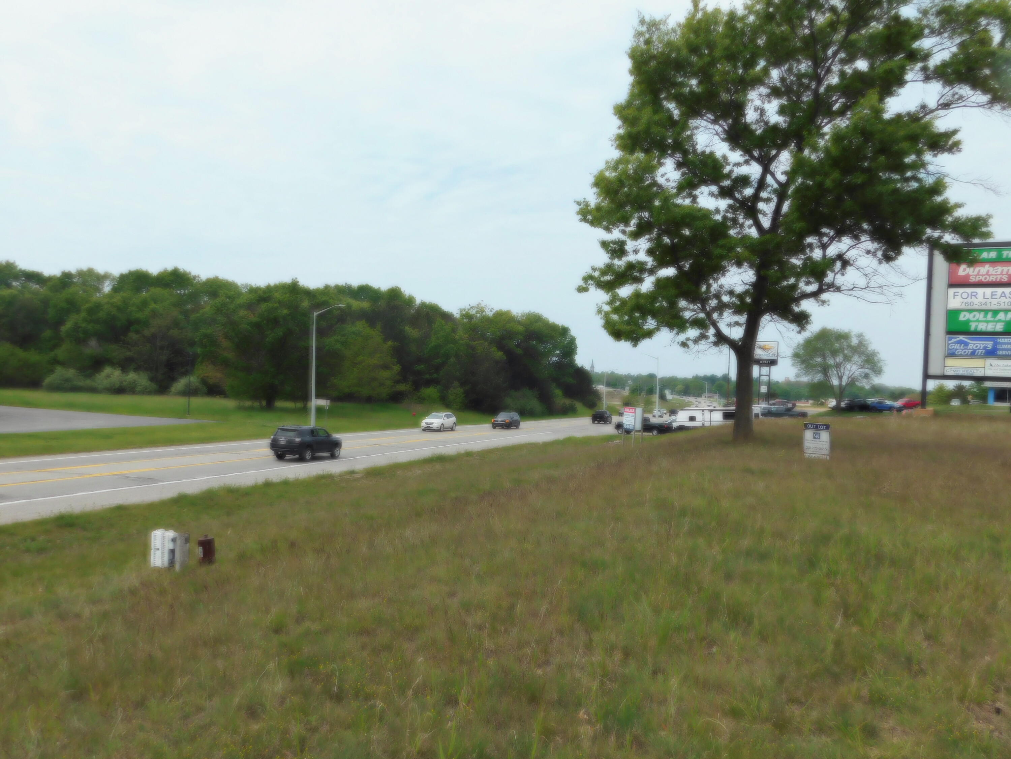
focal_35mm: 28
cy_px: 380
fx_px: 818
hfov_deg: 63.4
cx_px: 506
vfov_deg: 49.7
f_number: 6.4
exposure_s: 1/640
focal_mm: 4.9
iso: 125
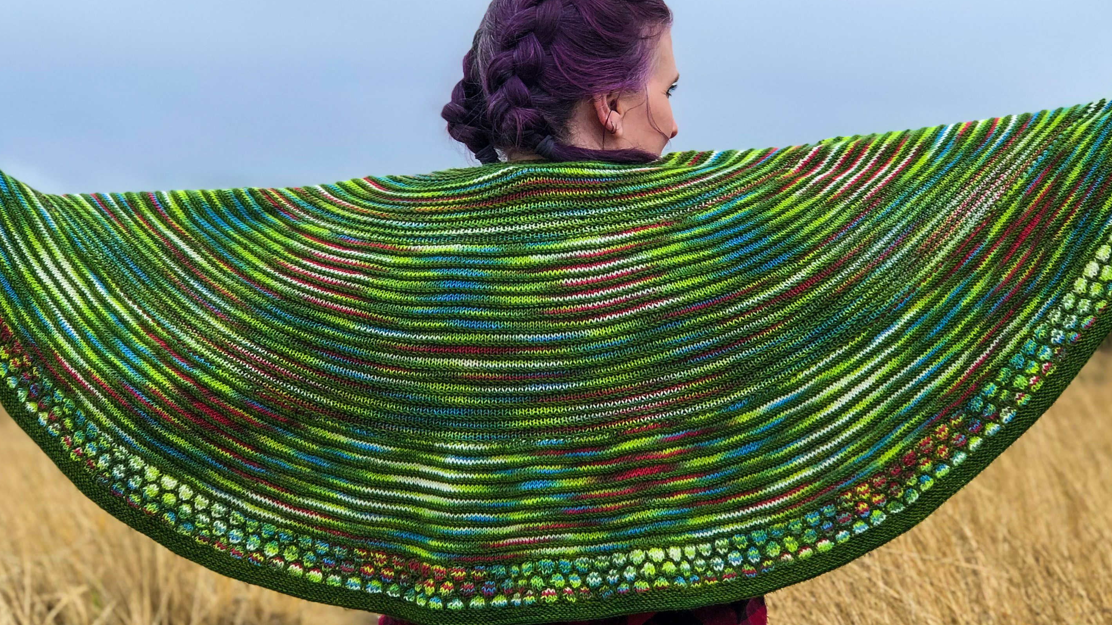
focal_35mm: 88
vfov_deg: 13.7
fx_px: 2595
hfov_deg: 24.2
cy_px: 232
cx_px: 551
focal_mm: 6.6
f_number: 2.8
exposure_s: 1/120
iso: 20
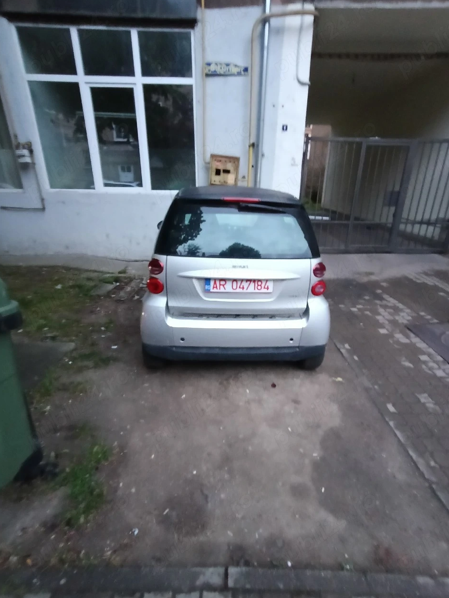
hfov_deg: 74.7
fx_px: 294
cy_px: 303
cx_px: 233
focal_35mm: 17
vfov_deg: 91.0
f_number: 2.2
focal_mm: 1.68
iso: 1000
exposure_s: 1/16.7
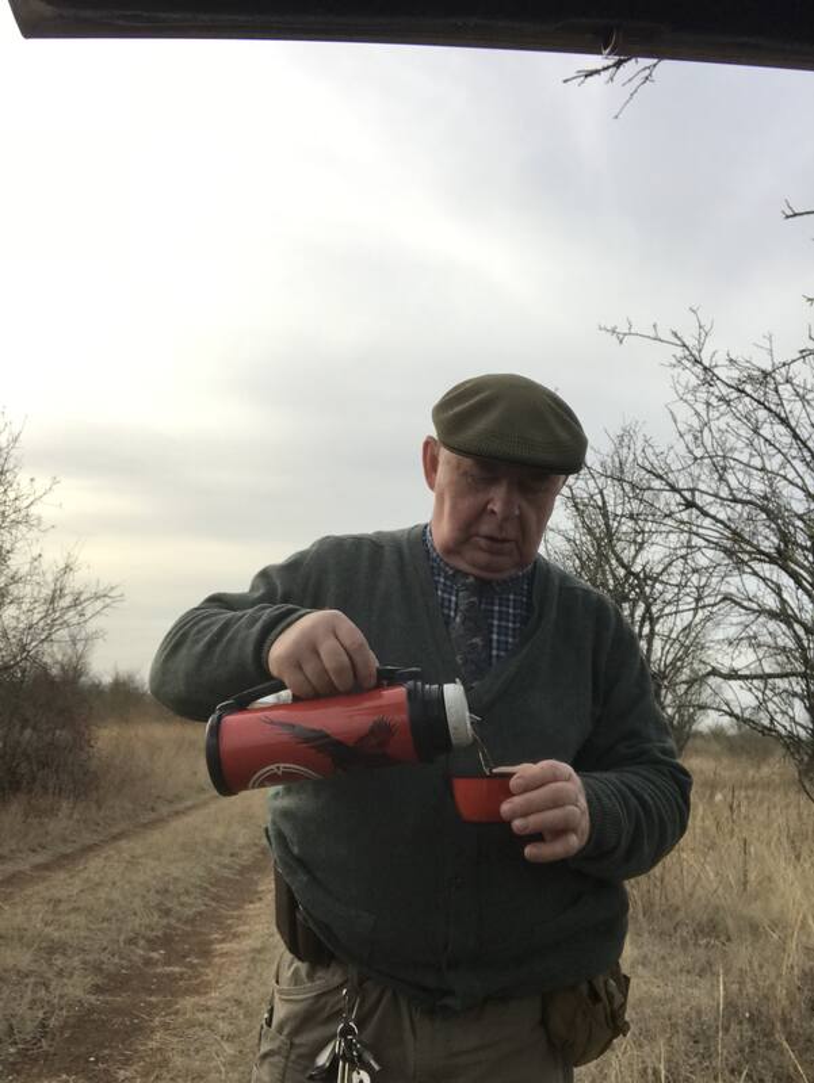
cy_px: 542
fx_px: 1002
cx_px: 407
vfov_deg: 56.8
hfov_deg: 44.2
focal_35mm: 32
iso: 25
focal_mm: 2.87
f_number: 2.2
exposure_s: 1/505
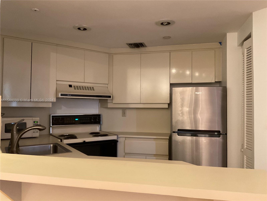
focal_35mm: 29
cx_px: 134
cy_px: 100
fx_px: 224
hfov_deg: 61.7
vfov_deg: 48.2
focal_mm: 3
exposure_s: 1/30
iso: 250
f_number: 1.8
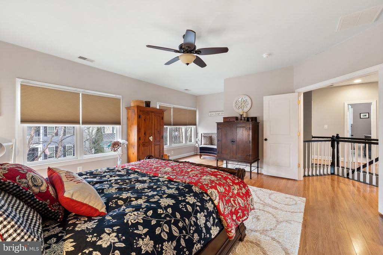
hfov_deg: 100.4
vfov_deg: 77.3
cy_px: 128
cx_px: 192
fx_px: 160
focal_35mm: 15
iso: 640
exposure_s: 1.6
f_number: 8
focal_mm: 10
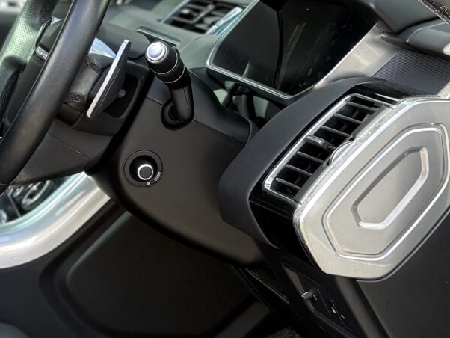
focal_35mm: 102
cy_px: 205
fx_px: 1327
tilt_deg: -10.9
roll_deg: -1.8
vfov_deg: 14.5
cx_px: -70
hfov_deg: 18.4
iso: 100
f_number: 1.78
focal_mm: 6.76
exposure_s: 1/361
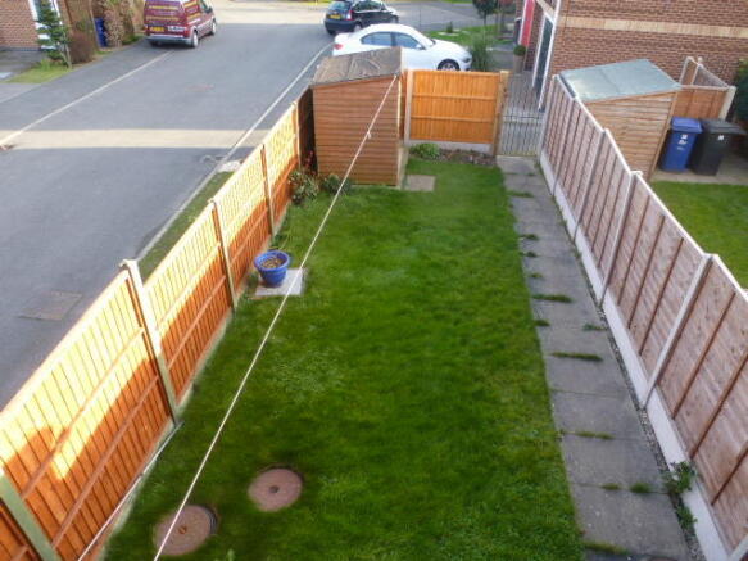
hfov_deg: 69.4
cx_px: 374
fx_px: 540
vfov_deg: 54.9
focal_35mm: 25
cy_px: 280
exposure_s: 1/60
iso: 100
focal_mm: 4.3
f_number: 3.3
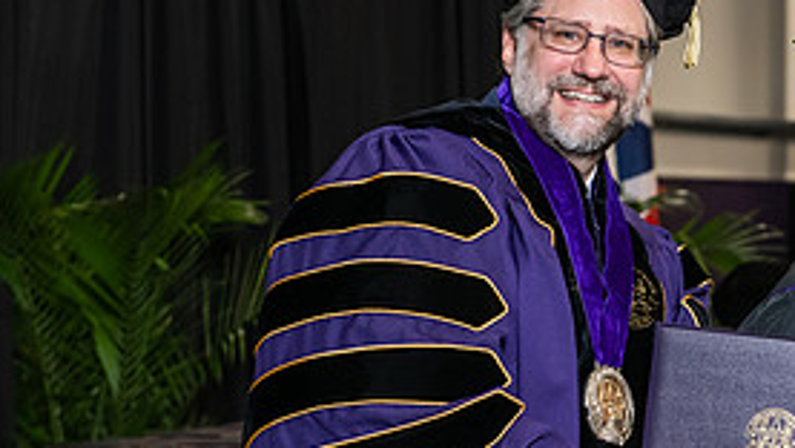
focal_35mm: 145
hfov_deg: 14.7
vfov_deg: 8.4
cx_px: 720
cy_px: 335
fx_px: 3058
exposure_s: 1/200
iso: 2000
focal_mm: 66
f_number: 5
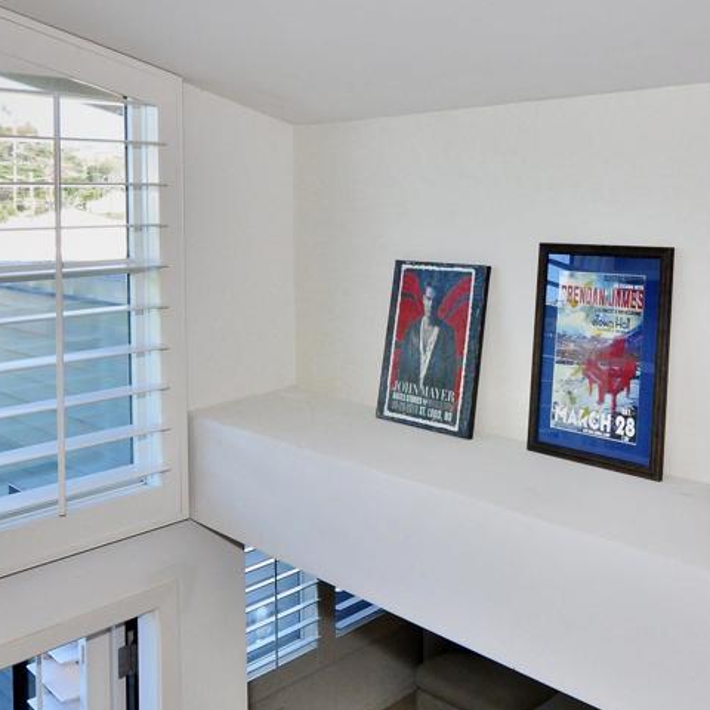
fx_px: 694
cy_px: 454
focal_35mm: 30
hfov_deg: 53.4
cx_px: 459
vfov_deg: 53.4
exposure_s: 1/60
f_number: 8
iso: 640
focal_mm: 11
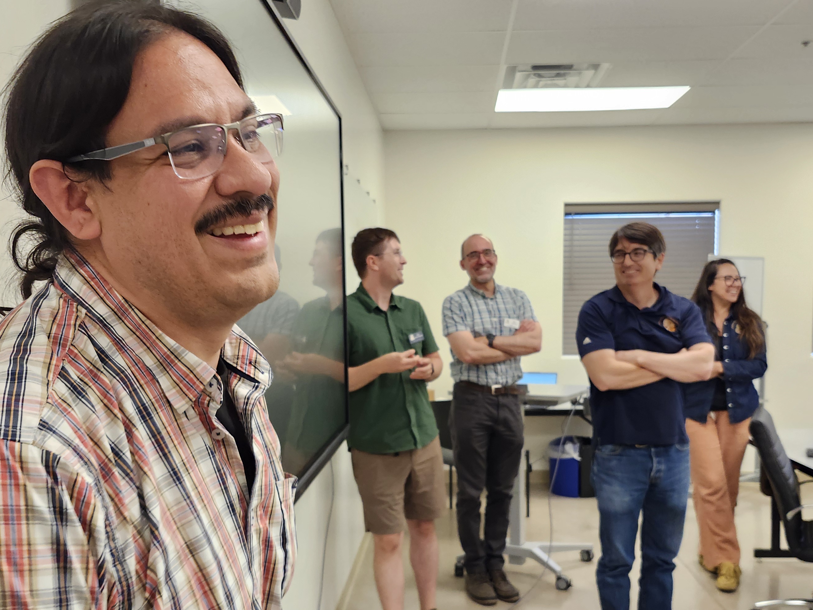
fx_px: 822
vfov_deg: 40.5
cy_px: 365
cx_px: 422
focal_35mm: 35
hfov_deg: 52.6
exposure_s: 1/120
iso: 250
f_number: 1.8
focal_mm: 5.54
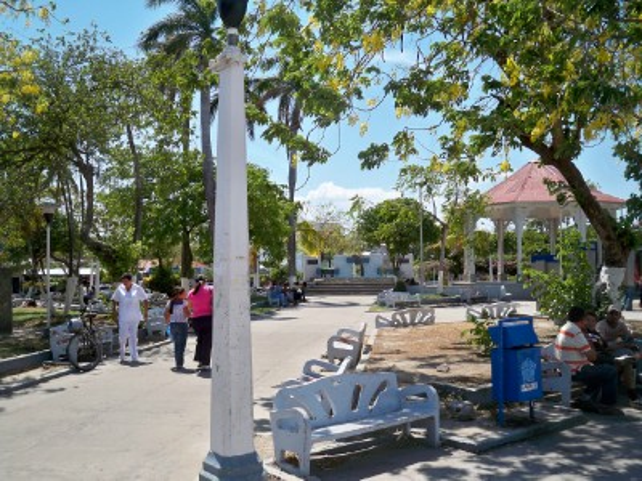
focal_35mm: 35
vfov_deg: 40.7
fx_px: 649
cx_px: 321
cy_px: 240
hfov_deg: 52.6
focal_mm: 6.3
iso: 64
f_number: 4.7
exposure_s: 1/400
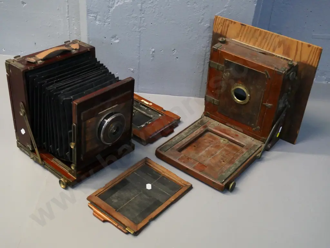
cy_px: 124
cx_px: 165
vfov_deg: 32.9
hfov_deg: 42.9
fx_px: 419
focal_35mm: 44
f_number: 5.6
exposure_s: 1/100
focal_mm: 22
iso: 3200
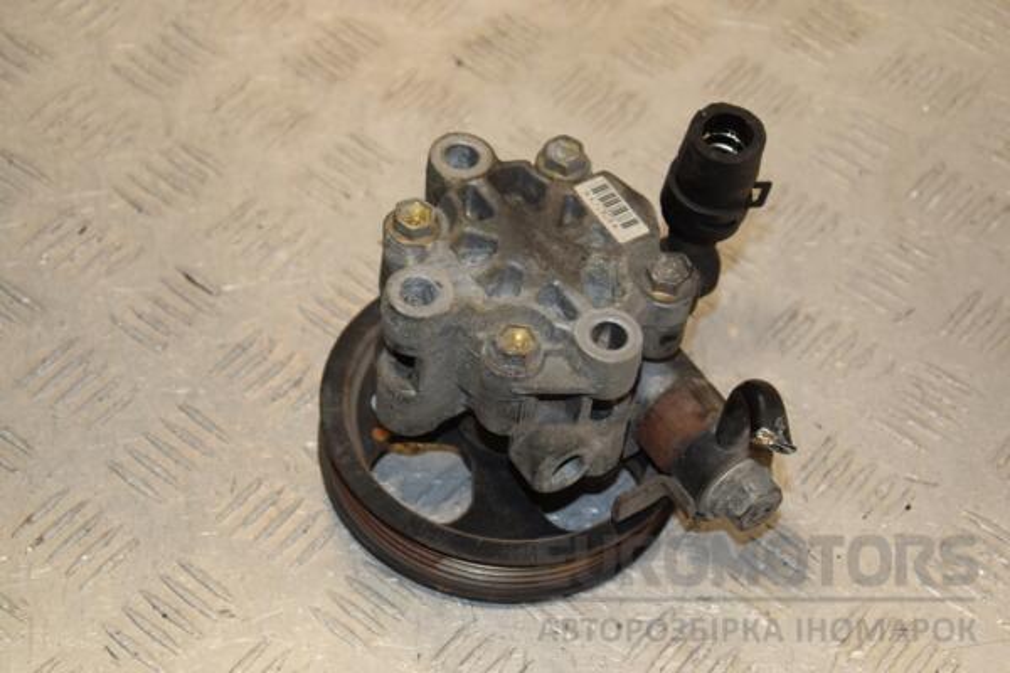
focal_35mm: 78
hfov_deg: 26.0
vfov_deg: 17.5
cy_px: 336
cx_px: 505
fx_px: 2188
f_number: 7.1
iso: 800
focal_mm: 52
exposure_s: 1/200
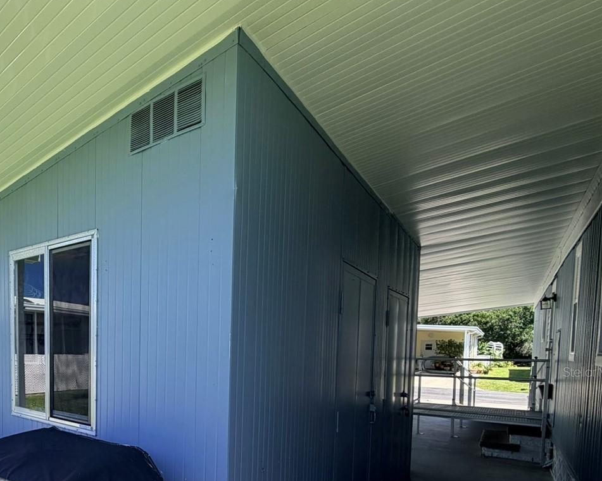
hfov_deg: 65.7
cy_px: 372
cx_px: 116
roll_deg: -0.4
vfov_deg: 57.2
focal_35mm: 23
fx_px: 410
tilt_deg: -4.6
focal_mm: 2.22
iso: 40
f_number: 2.2
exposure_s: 1/770
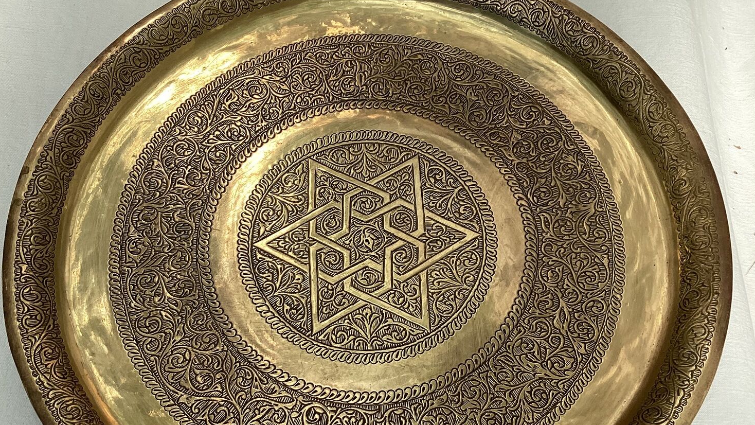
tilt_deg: -63.6
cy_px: 281
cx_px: 372
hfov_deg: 44.6
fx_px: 921
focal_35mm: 46
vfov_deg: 25.8
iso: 25
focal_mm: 3.3
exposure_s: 1/662
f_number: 2.4
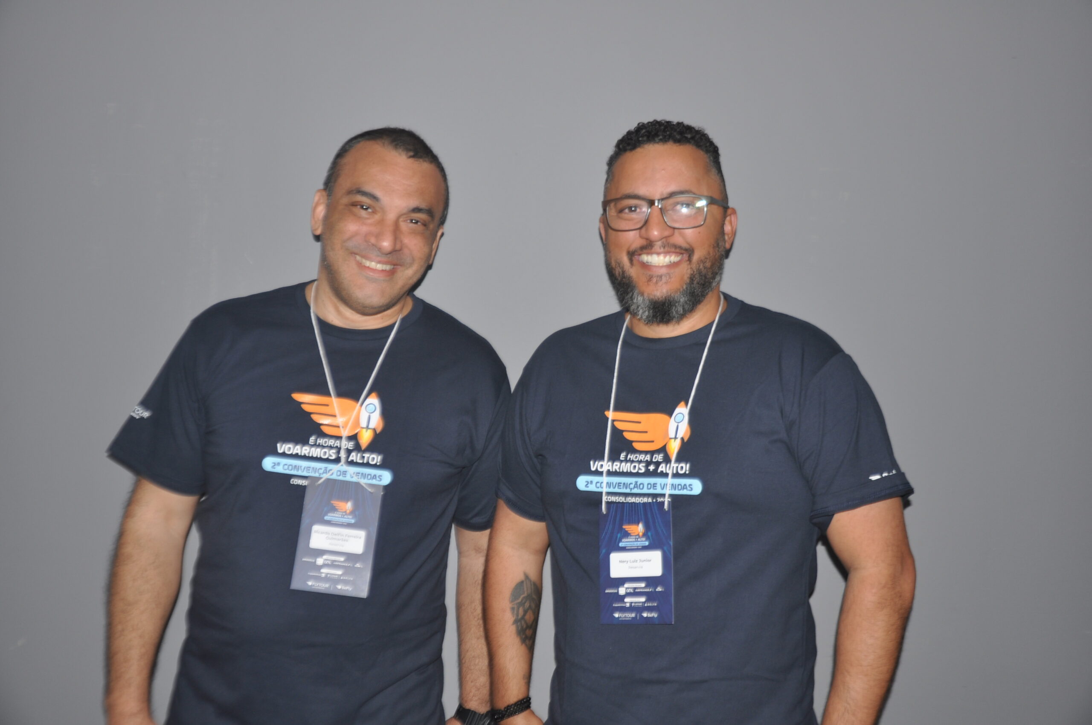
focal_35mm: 42
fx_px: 1272
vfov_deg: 31.8
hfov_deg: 46.5
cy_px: 362
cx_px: 546
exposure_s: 1/30
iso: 200
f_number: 5.6
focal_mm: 28
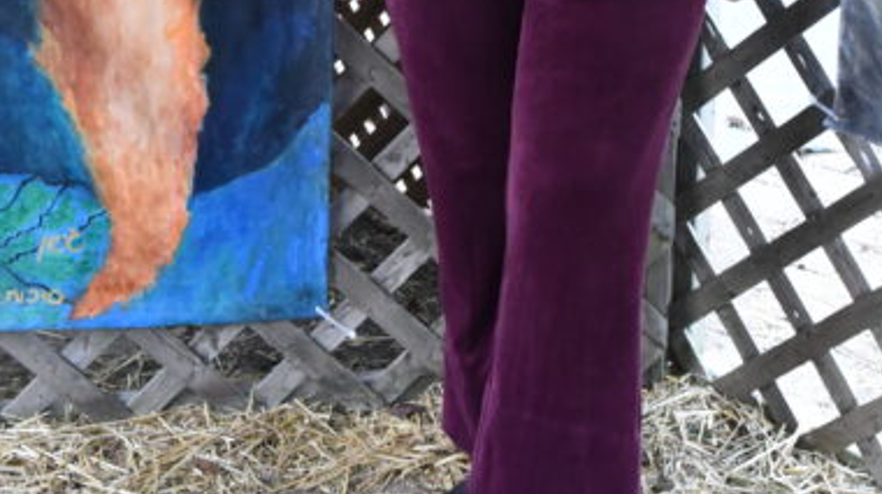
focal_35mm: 80
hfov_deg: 26.5
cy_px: -117
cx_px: 384
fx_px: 1869
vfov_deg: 14.5
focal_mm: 29
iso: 6400
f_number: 5
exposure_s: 1/100
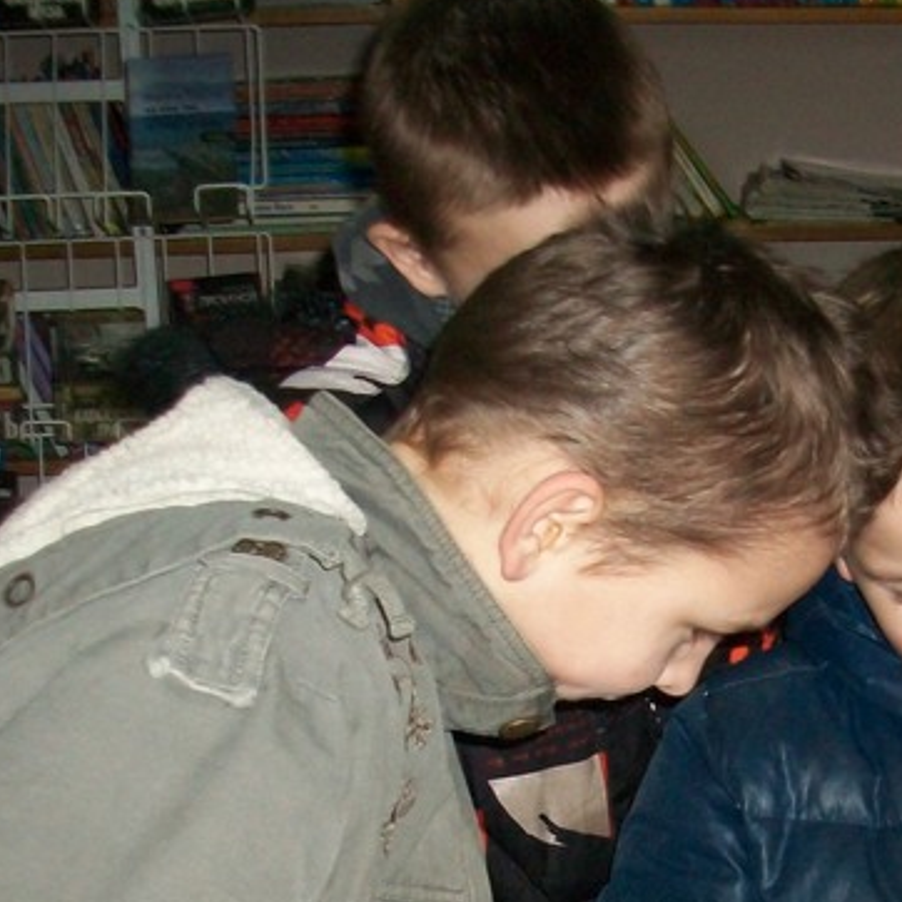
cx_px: 777
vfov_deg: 20.6
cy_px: 738
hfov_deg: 20.5
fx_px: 2447
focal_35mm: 83
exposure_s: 1/60
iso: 120
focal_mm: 5.7
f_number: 2.8
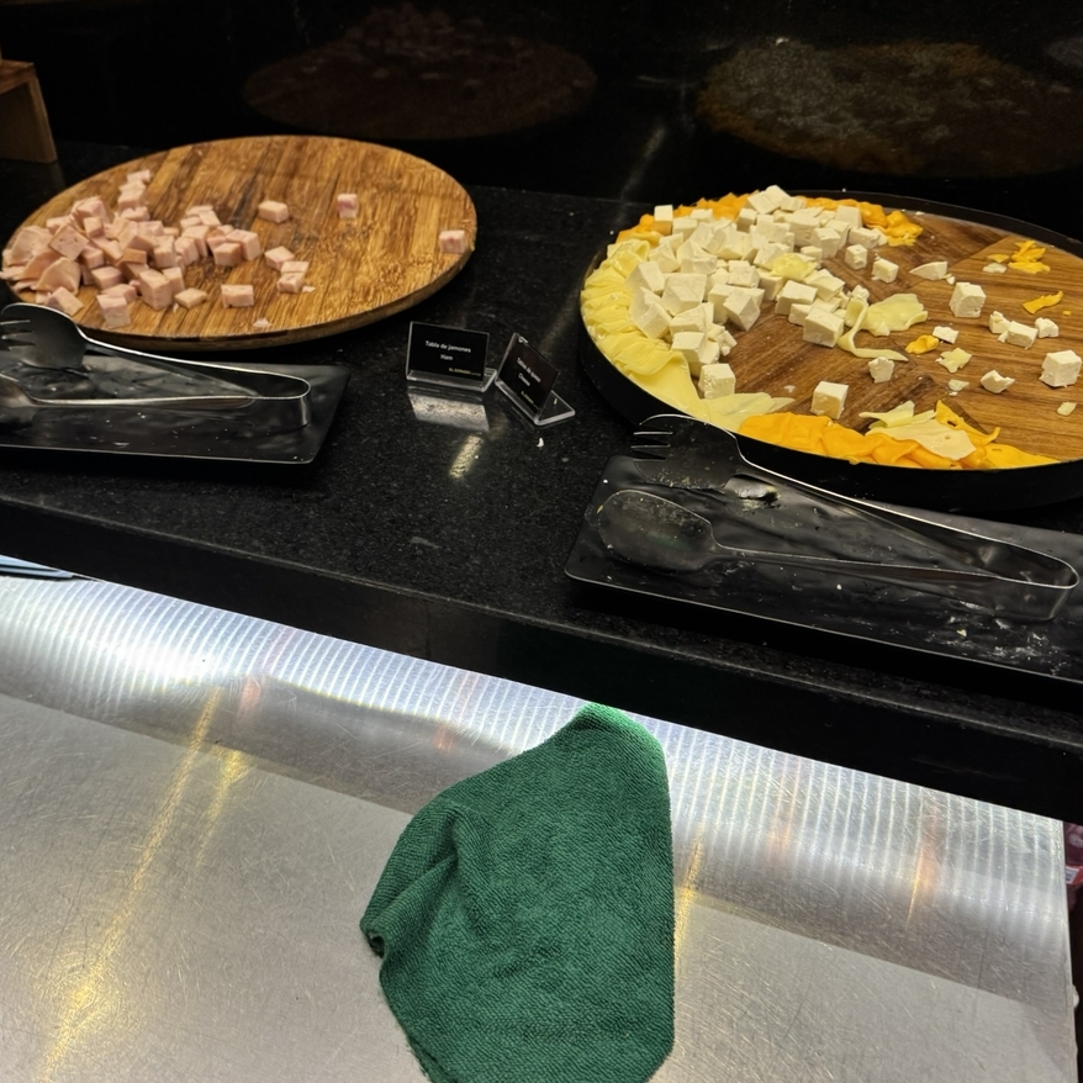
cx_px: 448
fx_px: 1026
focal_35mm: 29
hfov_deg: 55.3
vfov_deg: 55.6
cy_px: 544
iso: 200
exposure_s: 1/60
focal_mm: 6.76
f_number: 1.78
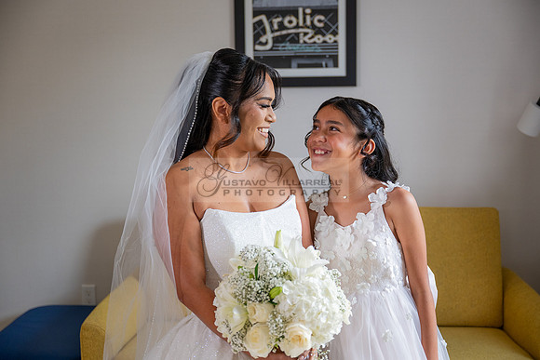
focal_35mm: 47
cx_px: 270
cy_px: 180
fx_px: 705
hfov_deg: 41.9
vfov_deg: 28.7
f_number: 2.8
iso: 800
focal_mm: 47
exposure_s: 1/250
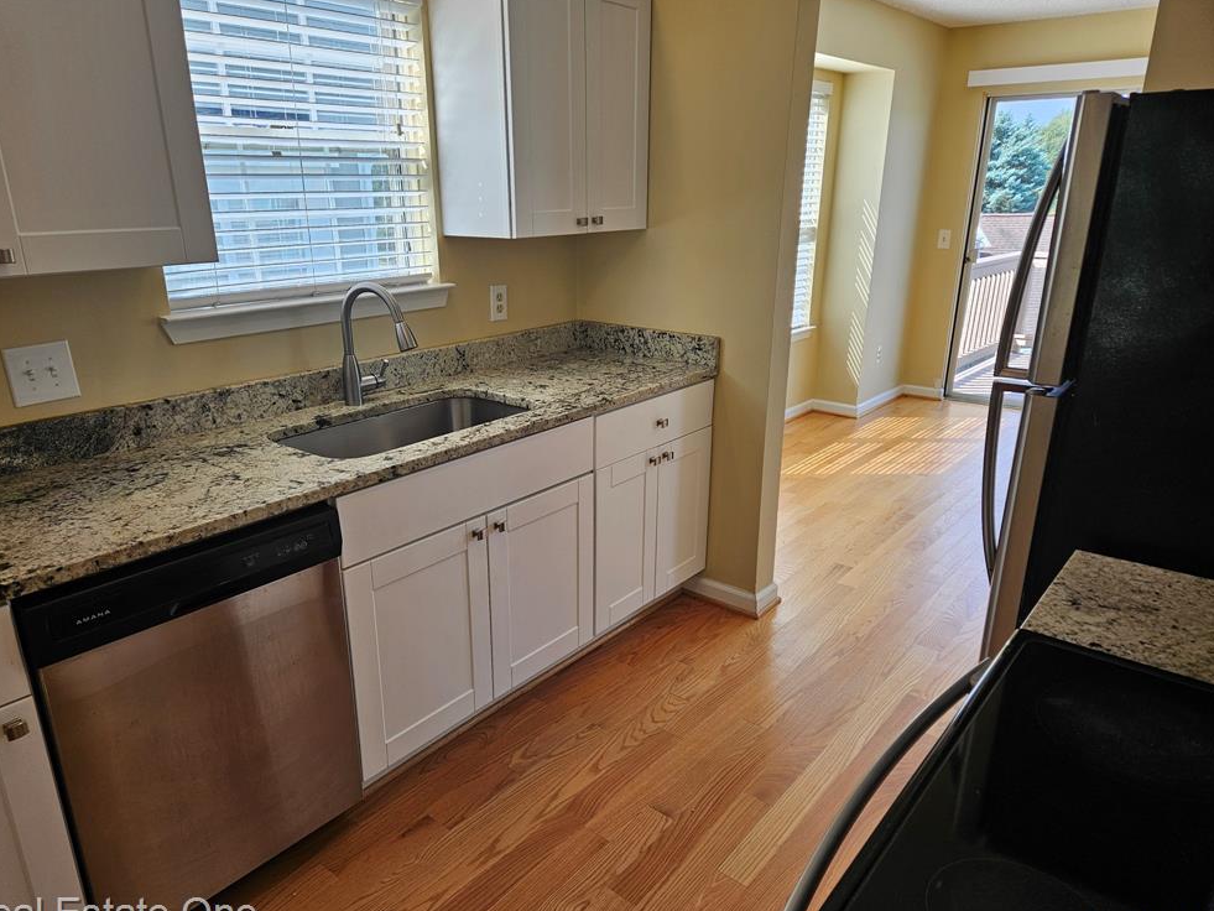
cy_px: 467
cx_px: 587
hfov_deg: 71.6
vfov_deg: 56.8
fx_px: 842
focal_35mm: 24
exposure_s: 1/120
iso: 32
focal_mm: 5.4
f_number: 1.8
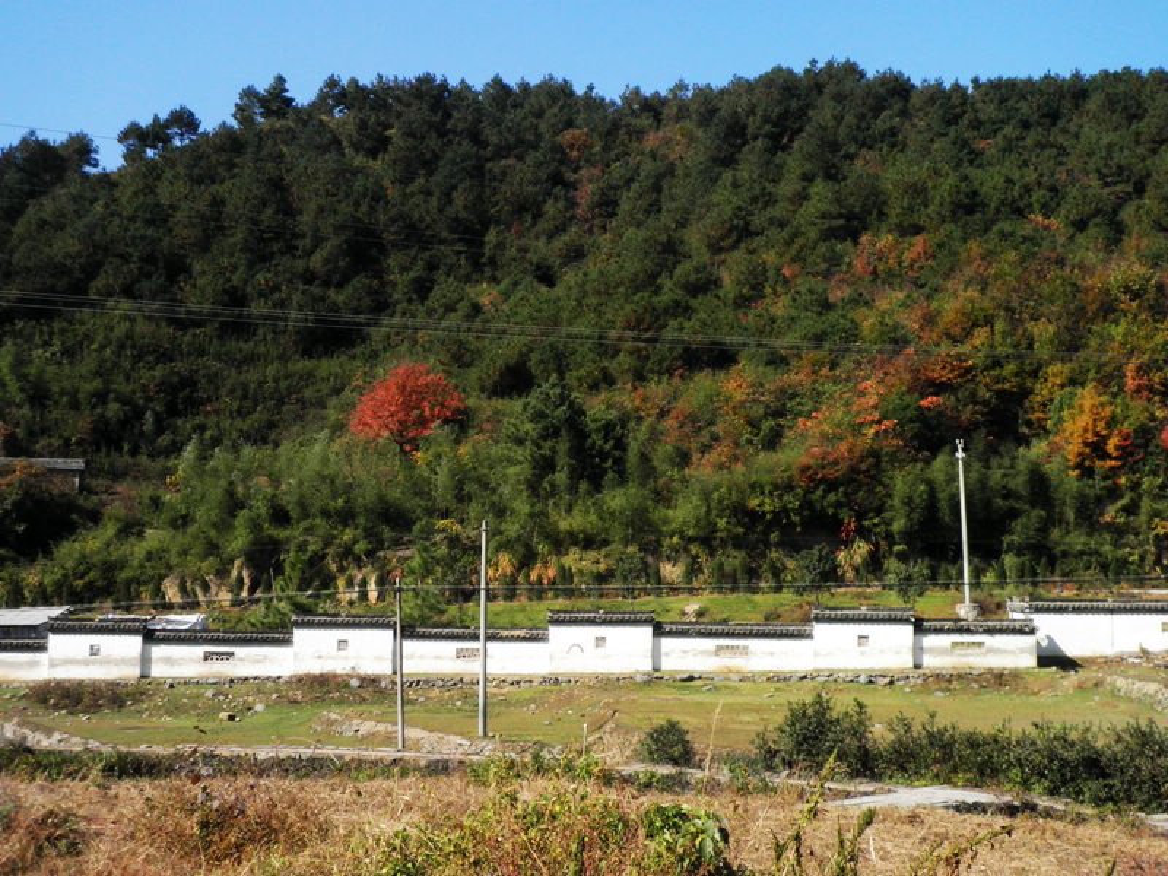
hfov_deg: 37.5
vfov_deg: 28.6
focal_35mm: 51
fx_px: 1721
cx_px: 584
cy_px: 438
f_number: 11.2
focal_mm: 9
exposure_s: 1/80
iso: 80
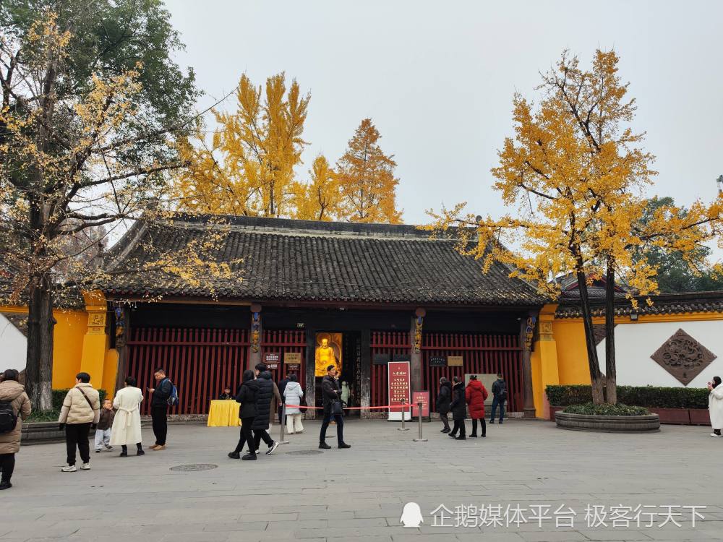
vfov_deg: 56.8
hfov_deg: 71.6
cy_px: 271
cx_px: 362
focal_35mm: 24
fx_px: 501
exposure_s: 1/288
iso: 50
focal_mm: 6.92
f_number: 1.9
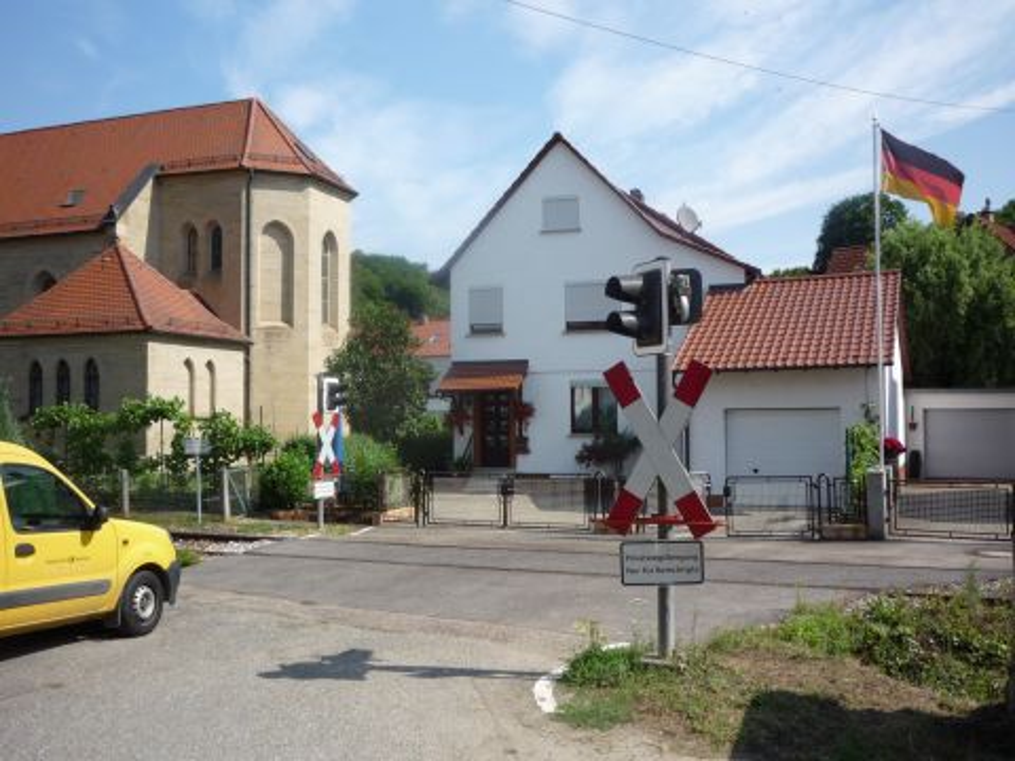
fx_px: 938
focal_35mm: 32
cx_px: 508
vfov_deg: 44.2
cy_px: 380
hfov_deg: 56.8
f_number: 5
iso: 100
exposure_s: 1/400
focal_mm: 5.2
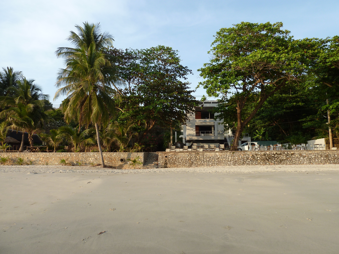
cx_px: 170
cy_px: 127
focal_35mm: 25
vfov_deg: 54.9
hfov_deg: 69.4
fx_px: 245
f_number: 4
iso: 80
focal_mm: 4.1
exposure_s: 1/160
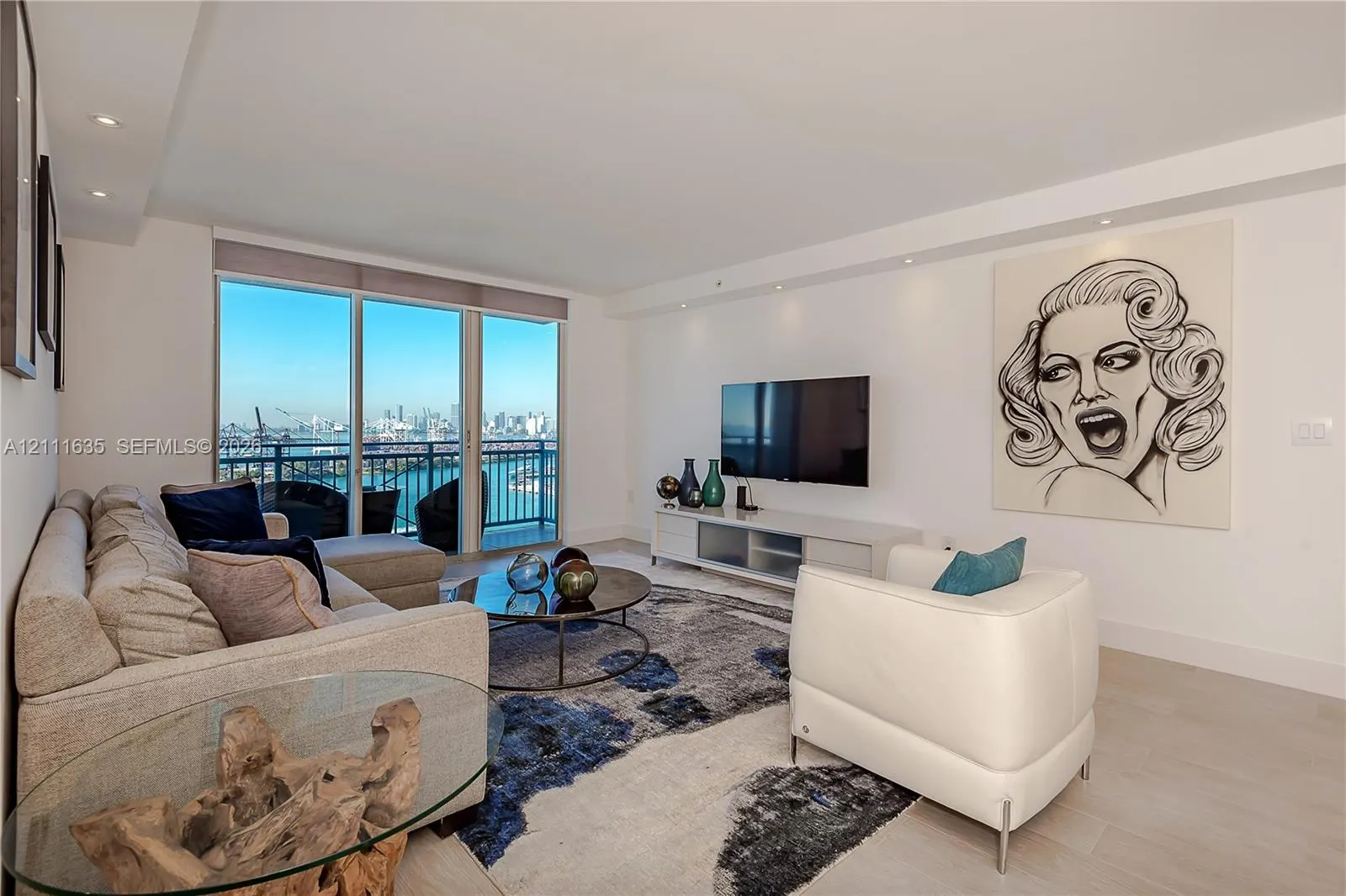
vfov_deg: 73.7
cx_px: 673
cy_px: 448
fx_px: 598
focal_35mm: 16
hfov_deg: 96.7
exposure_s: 1/250
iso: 200
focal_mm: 16
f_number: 8
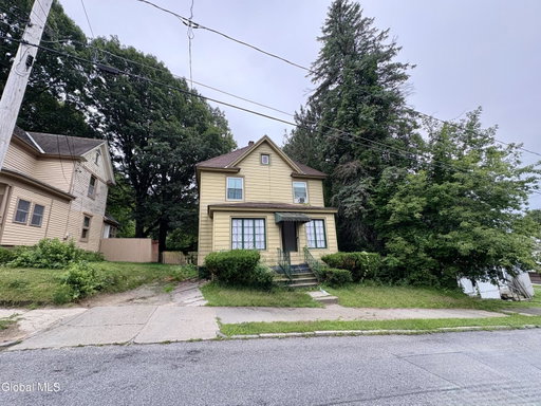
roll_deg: +3.8
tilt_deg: +11.8
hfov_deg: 102.1
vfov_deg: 85.7
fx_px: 219
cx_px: 270
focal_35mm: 14
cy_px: 203
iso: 40
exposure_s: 1/269
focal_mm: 2.22
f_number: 2.2
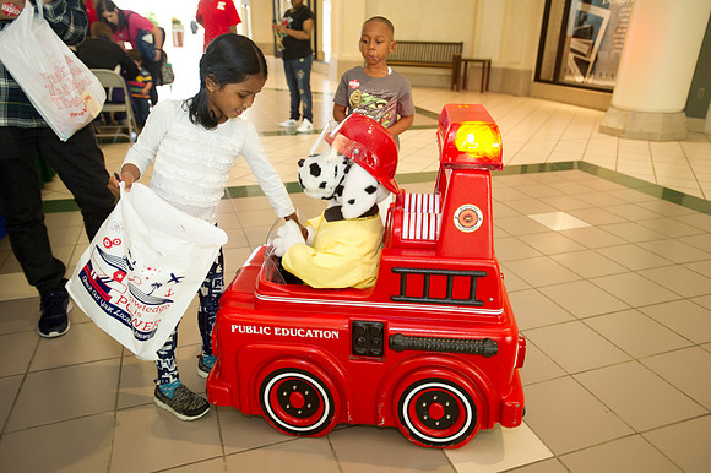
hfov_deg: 69.4
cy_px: 236
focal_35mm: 26
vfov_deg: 49.5
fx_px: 513
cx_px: 356
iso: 1250
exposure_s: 1/160
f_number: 2.8
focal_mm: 26
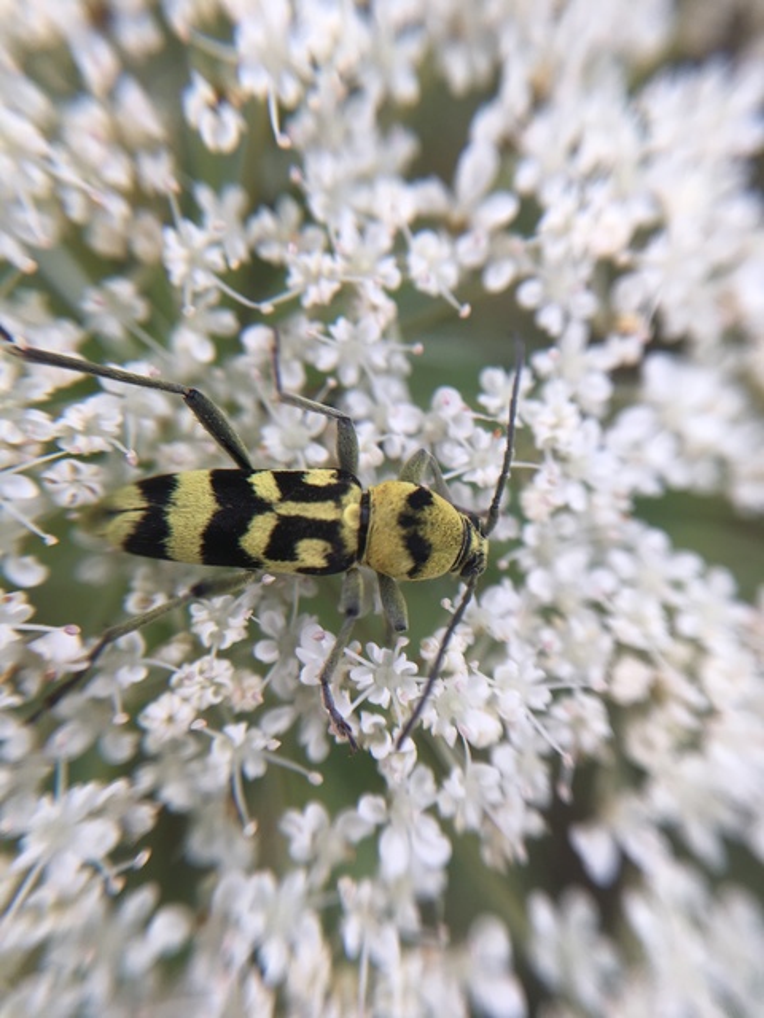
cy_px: 509
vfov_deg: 61.7
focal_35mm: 29
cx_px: 382
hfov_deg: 48.2
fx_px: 853
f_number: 2.2
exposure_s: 1/227
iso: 25
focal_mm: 4.15
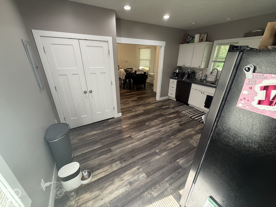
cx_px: 138
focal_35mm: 14
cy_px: 104
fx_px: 112
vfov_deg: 85.7
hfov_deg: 102.1
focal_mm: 2.22
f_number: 2.2
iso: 250
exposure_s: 1/60
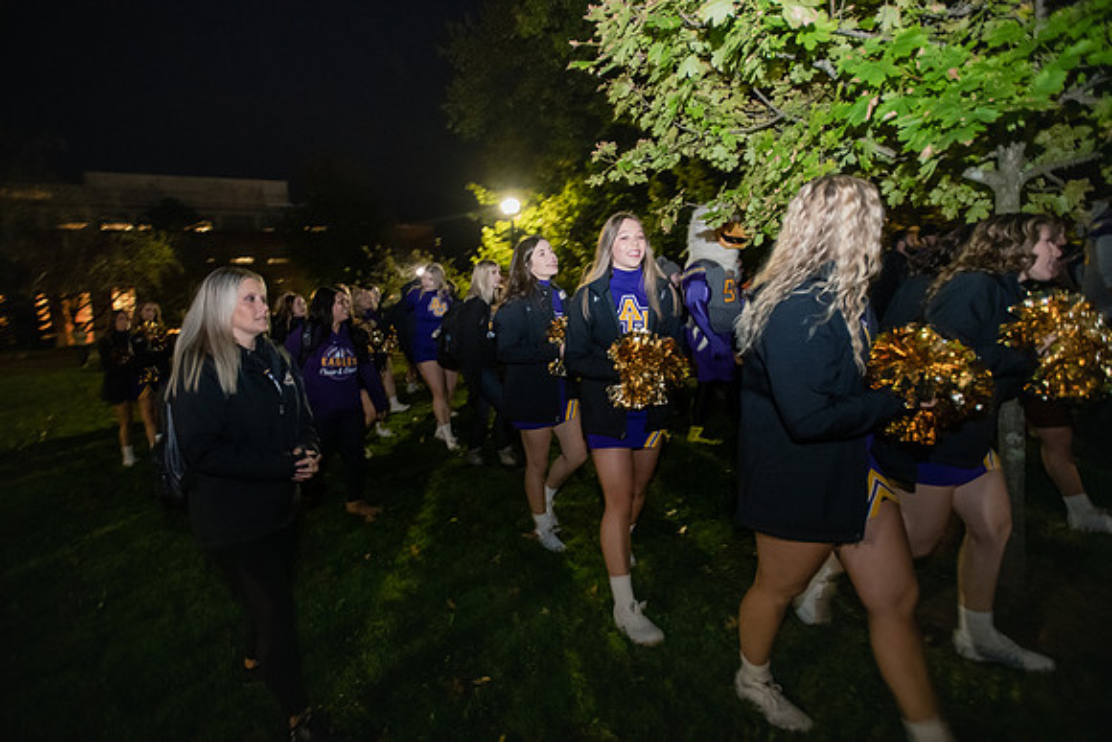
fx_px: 525
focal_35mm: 17
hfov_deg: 93.3
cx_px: 556
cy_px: 371
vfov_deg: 70.5
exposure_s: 1/30
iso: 6400
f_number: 3.2
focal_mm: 17
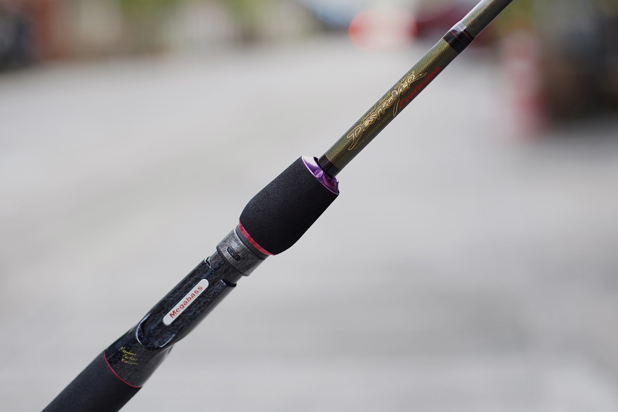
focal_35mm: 50
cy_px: 206
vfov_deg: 27.0
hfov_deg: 39.6
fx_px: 858
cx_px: 309
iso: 200
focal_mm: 50
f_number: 2.5
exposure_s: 1/100
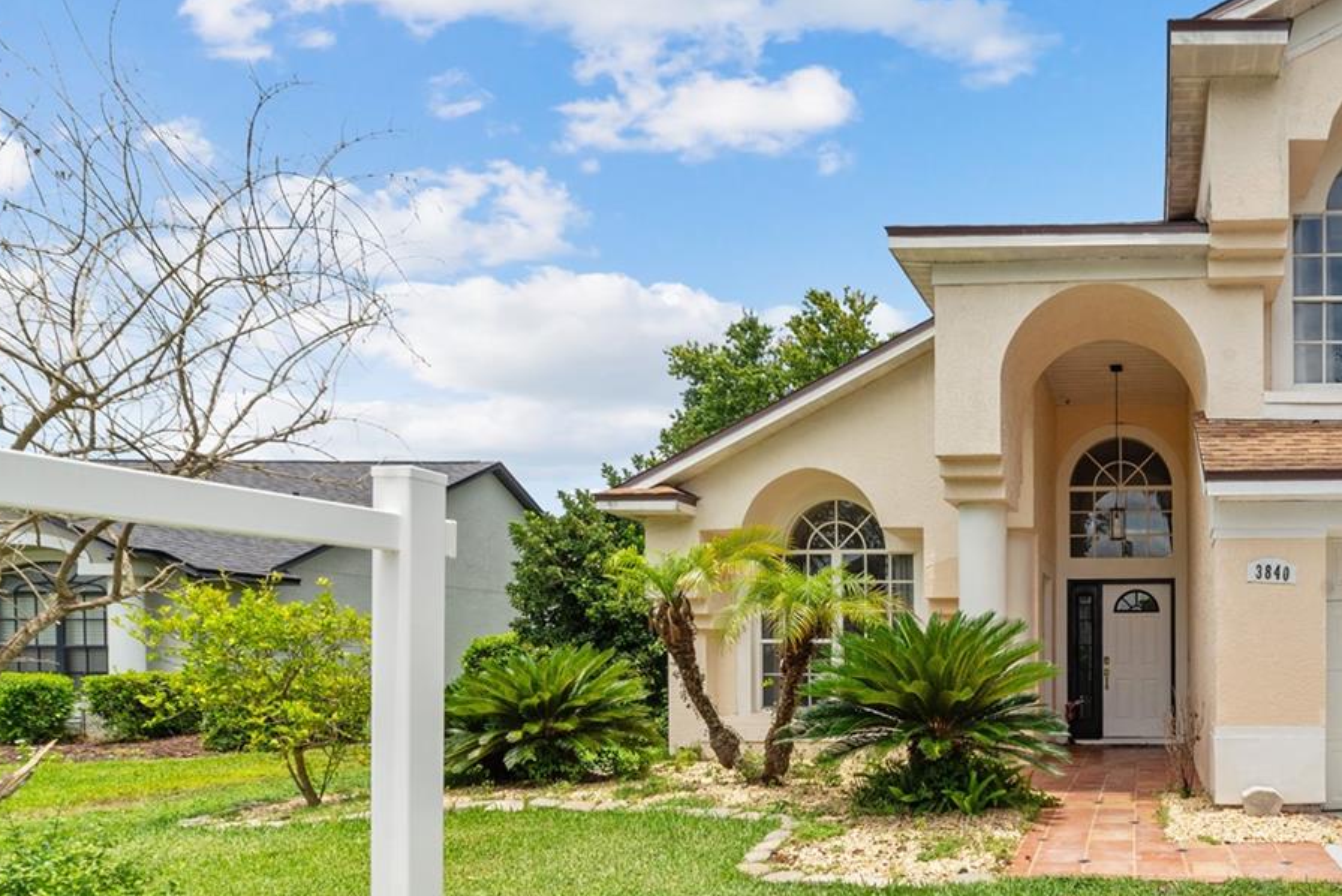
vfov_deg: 48.8
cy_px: 700
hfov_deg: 63.4
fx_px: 932
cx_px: 1128
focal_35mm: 25
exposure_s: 1/320
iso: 160
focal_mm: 14
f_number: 11
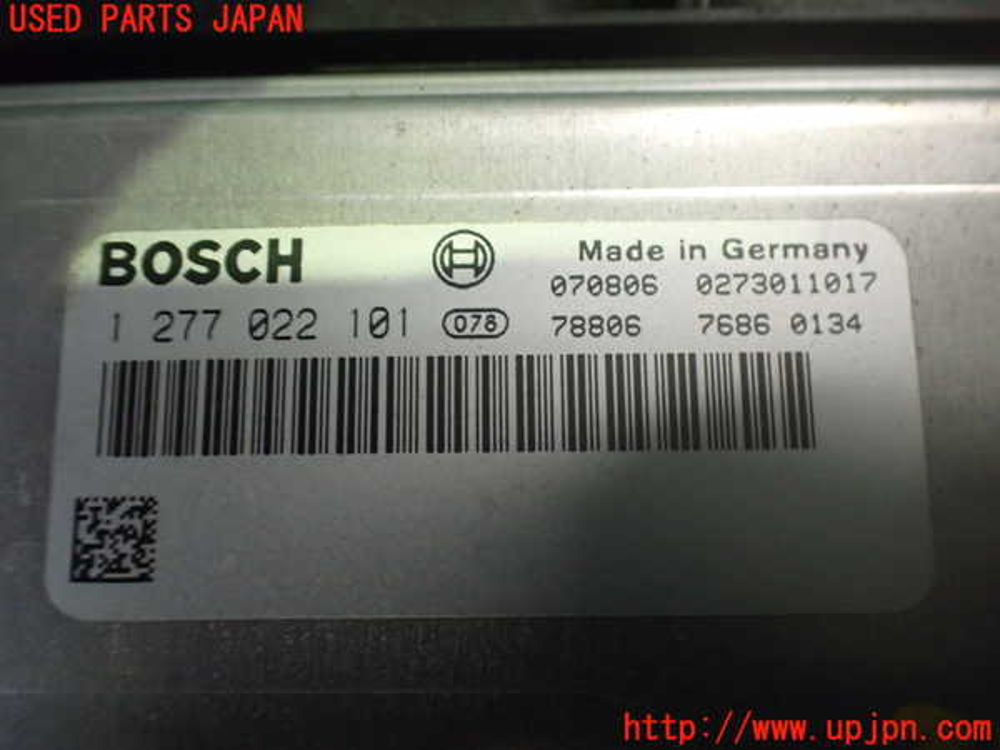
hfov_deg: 60.0
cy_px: 375
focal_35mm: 30
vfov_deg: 46.8
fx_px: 867
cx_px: 500
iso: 800
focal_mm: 5.4
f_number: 2.3
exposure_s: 1/100
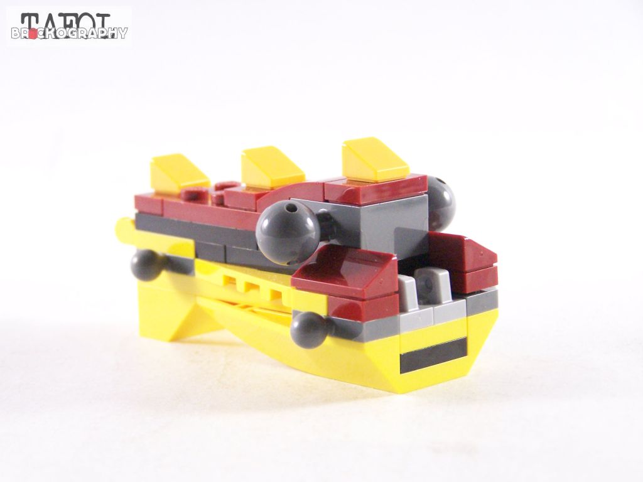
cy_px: 241
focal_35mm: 105
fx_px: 1950
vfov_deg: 14.1
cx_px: 322
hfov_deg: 18.7
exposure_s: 1/60
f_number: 3.2
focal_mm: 17.5
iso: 400
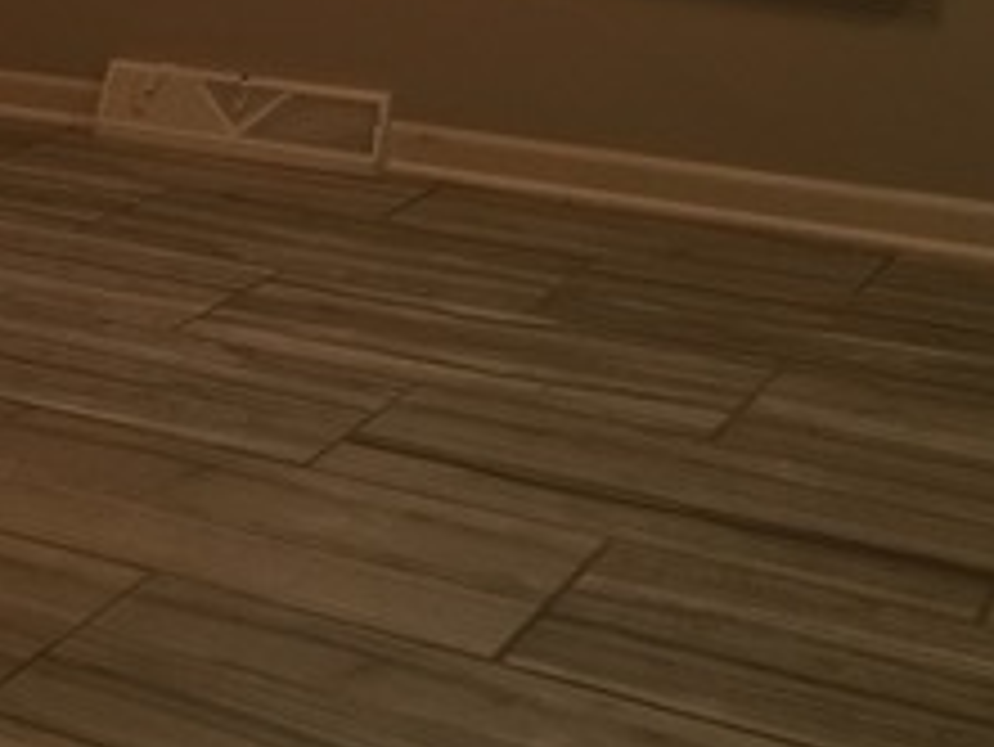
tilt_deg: -4.7
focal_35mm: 84
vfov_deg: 16.9
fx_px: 2413
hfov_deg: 22.1
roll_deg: +0.1
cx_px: -76
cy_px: -126
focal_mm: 4.15
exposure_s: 1/15
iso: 50
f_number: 2.2
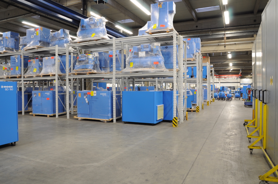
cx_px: 139
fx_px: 208
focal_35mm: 27
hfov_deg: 67.5
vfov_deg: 47.8
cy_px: 92
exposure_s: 1/2
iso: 200
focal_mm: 18
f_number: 10
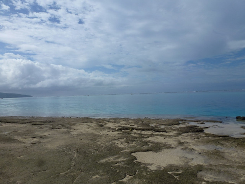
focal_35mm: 24
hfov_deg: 71.6
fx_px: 170
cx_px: 122
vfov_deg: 56.8
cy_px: 92
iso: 100
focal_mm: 4.3
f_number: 5
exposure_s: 1/1600
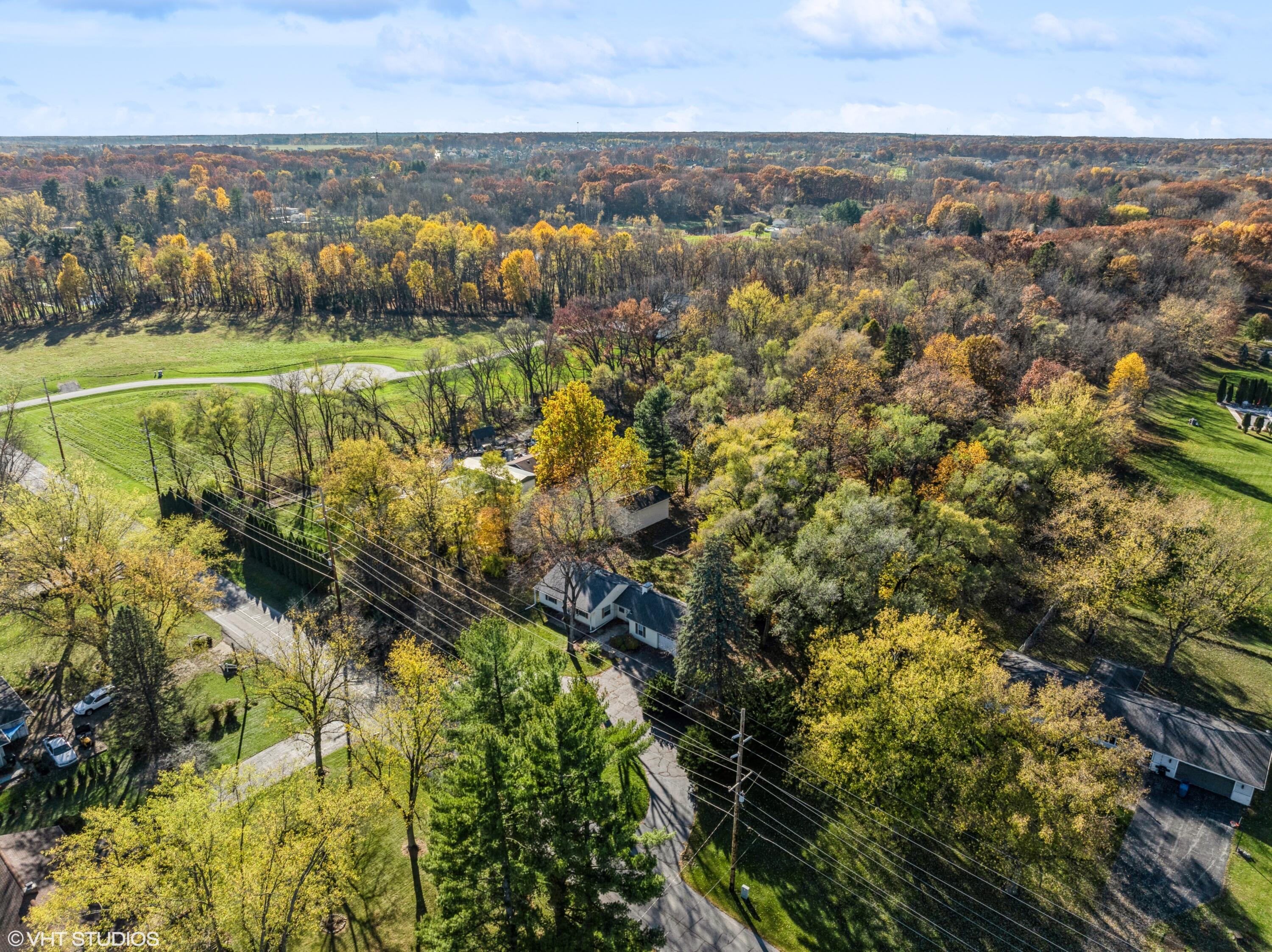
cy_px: 476
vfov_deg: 56.8
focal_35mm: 24
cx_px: 636
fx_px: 881
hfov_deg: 71.6
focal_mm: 12.29
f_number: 3.5
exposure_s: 1/1600
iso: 100
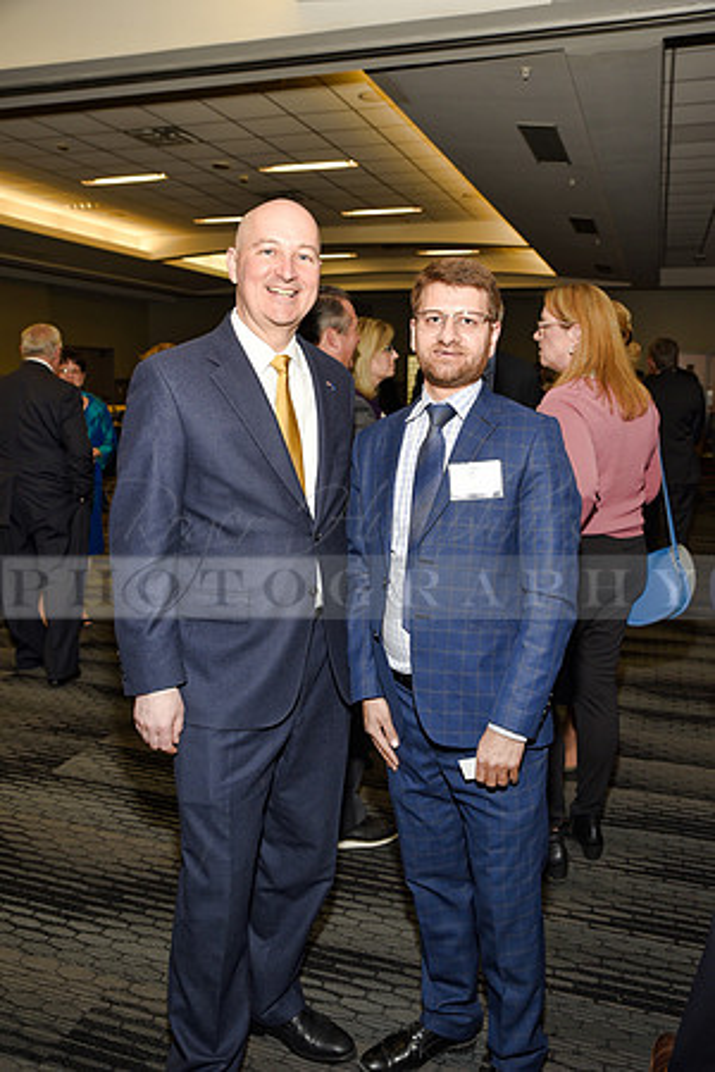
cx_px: 358
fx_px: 923
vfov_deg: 60.3
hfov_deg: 42.3
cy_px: 536
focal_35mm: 31
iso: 200
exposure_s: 1/60
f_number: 5
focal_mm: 31
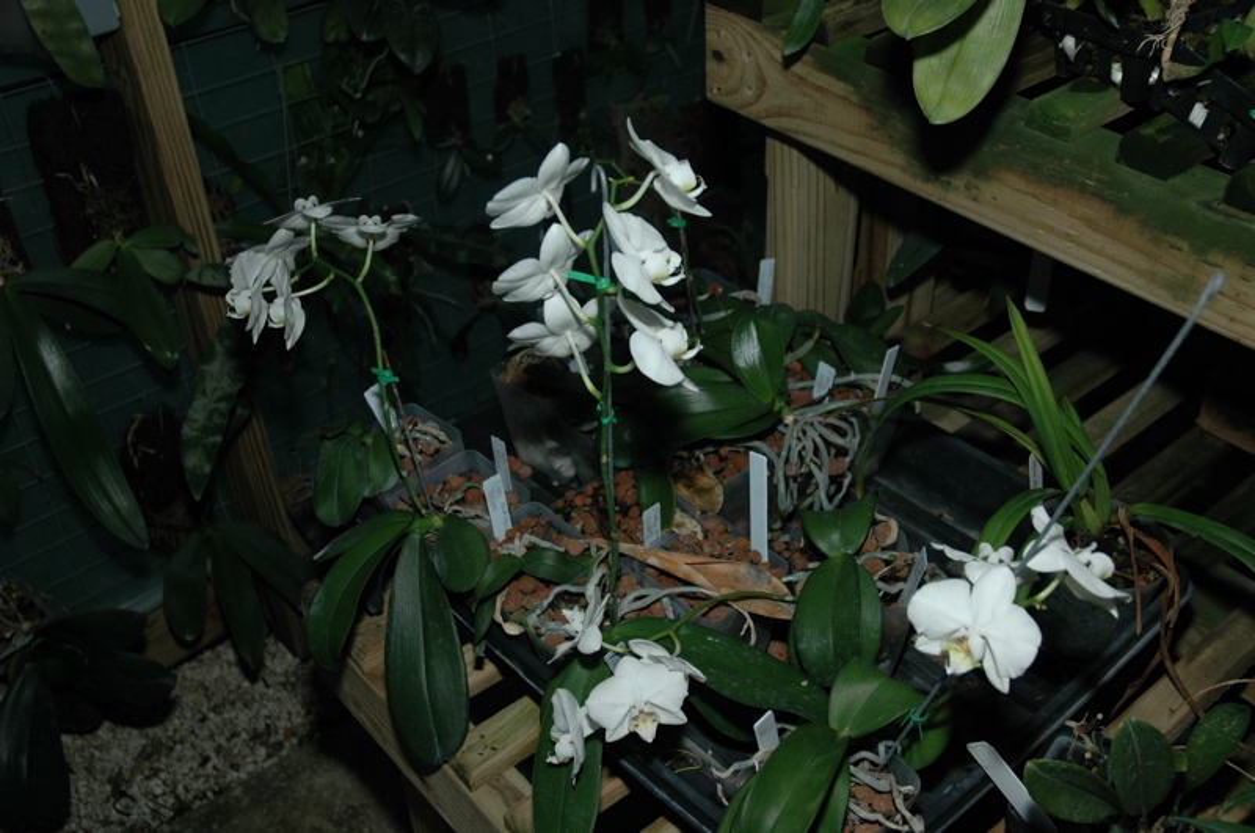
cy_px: 416
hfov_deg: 48.0
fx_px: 1410
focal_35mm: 40
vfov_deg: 32.9
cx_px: 628
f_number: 4
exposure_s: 1/60
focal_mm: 27
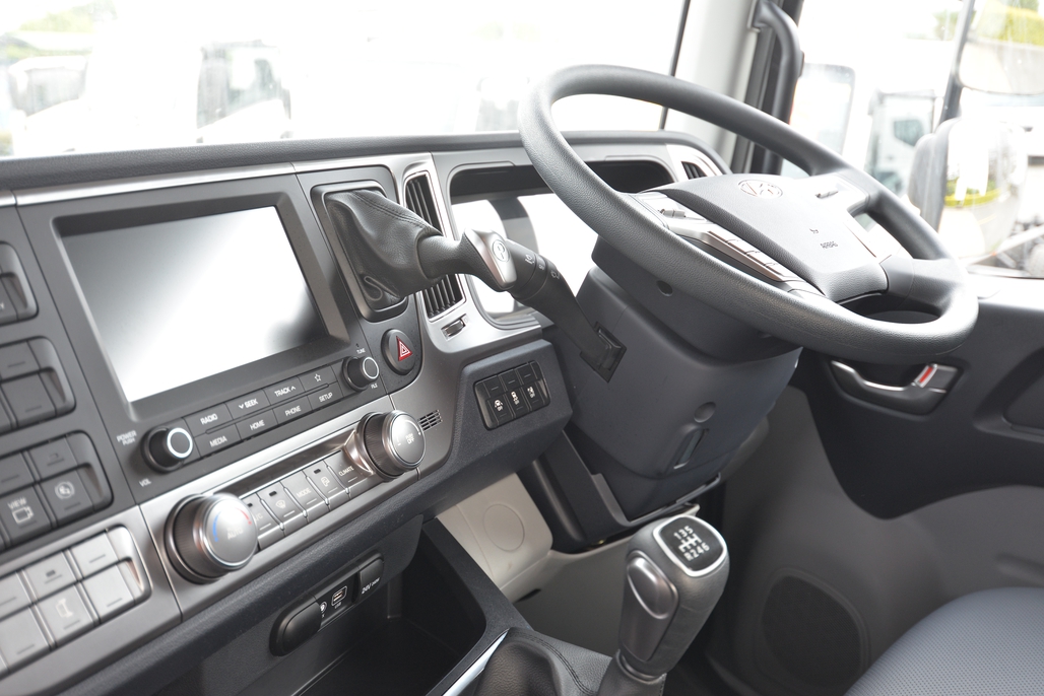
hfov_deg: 54.4
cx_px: 522
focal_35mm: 35
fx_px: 1015
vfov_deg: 37.9
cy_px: 348
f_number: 4.5
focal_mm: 35
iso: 560
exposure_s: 1/60
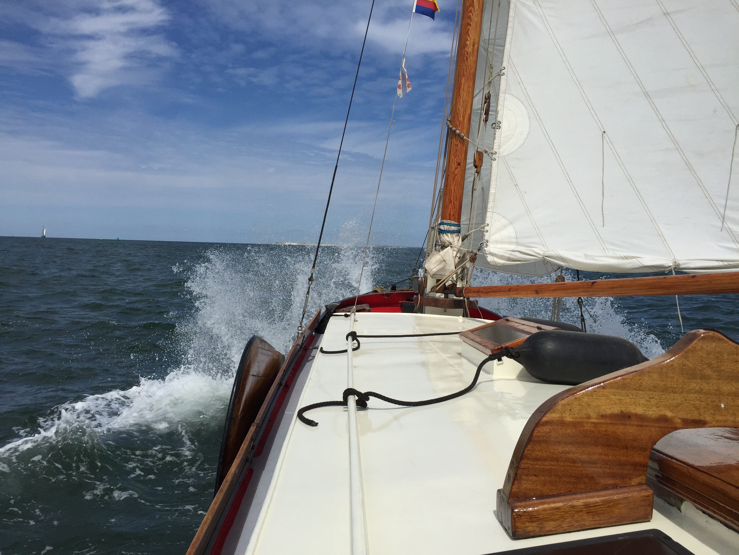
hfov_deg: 61.7
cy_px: 278
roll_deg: -1.2
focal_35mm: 29
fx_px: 619
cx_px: 370
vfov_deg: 48.2
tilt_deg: -3.6
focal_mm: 4.15
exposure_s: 1/6623
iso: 32
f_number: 2.2
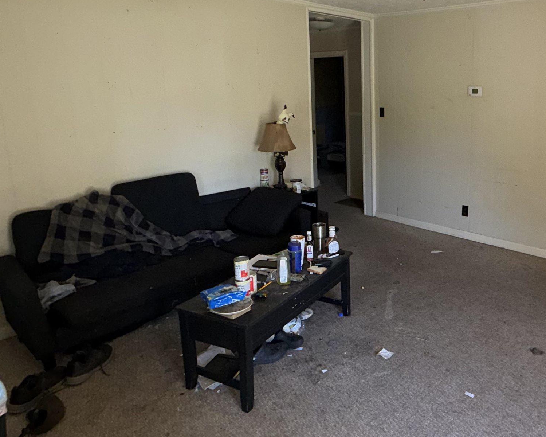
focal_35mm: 28
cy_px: 166
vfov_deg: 51.0
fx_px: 452
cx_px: 400
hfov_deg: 59.4
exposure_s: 1/121
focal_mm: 2.22
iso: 80
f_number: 2.2
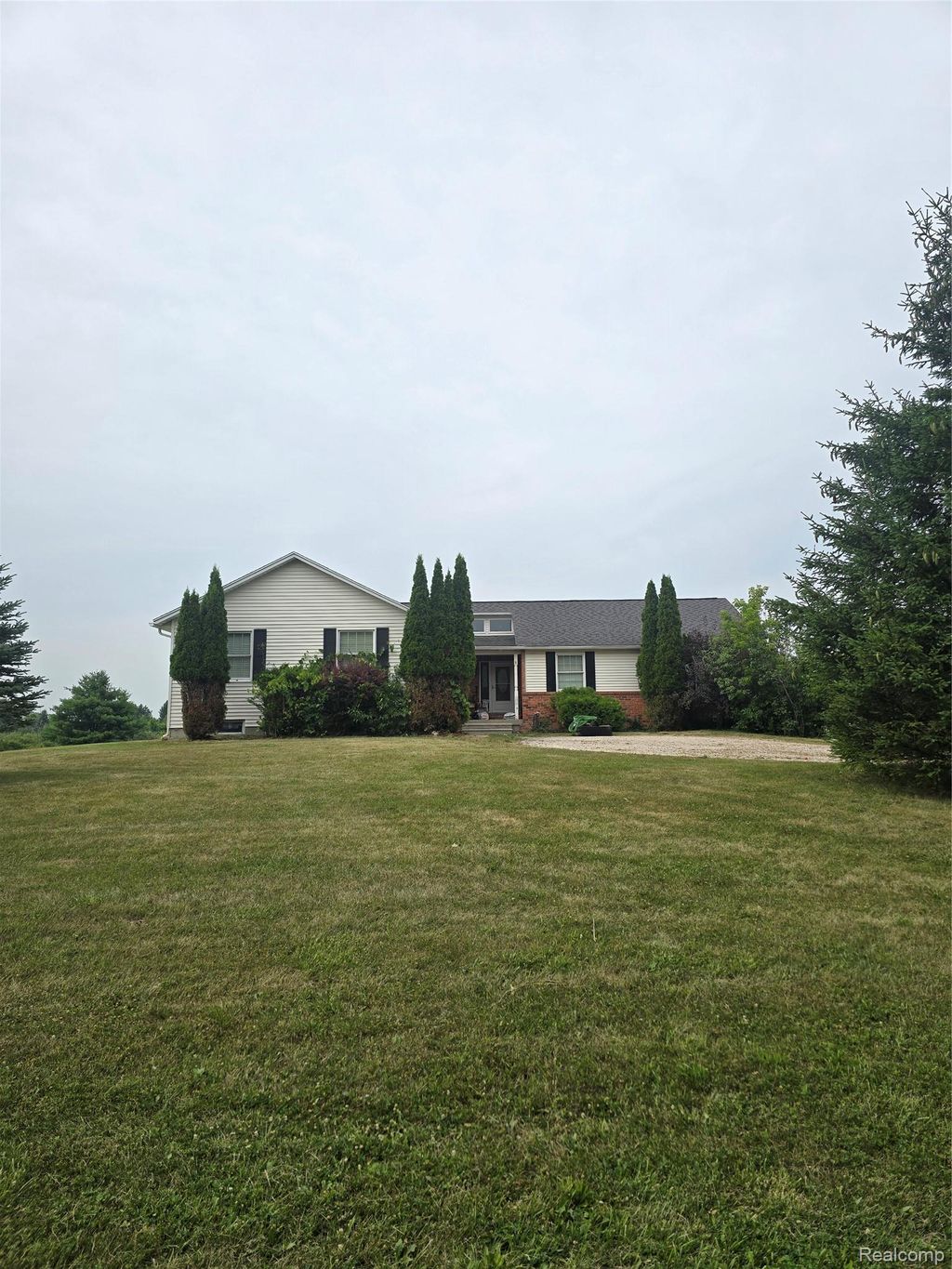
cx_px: 476
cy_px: 634
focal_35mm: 23
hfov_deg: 58.9
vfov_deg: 73.9
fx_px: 843
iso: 12
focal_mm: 6.3
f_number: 1.7
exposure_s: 1/694
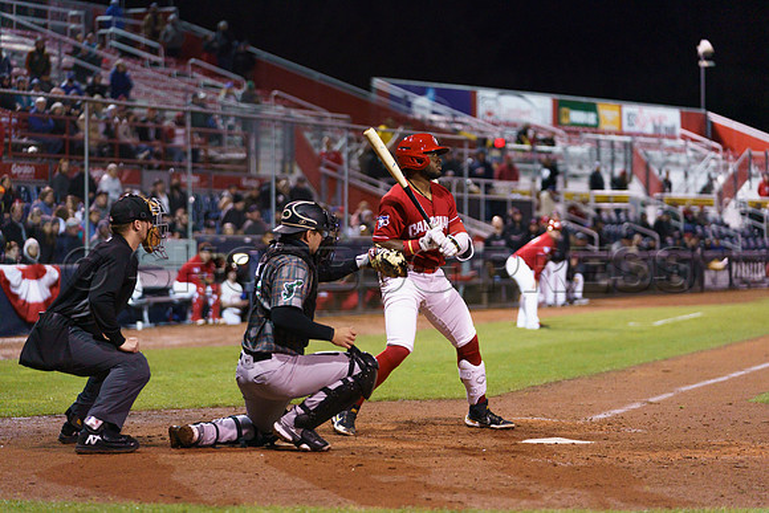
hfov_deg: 16.9
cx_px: 384
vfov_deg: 11.3
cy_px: 256
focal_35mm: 121
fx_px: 2585
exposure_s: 1/1000
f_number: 2.8
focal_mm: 121
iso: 2000
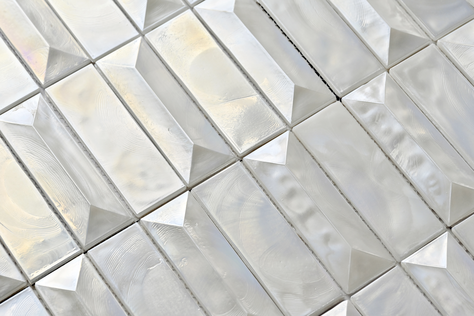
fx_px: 1580
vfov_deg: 11.4
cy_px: 158
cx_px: 237
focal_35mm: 120
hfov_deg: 17.1
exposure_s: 1/50
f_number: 7.1
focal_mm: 120
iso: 500
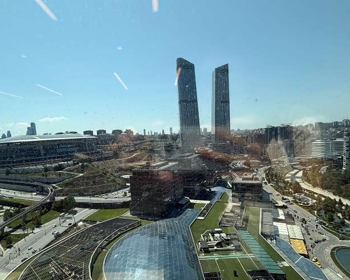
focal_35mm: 22
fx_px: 228
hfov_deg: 74.8
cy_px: 162
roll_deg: +4.0
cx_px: 158
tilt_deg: -6.5
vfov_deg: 62.8
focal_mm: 2.22
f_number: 2.2
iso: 50
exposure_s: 1/1285
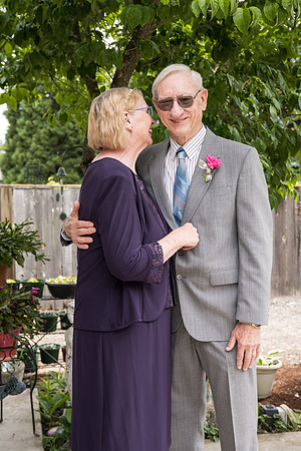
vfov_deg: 39.6
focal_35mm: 50
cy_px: 226
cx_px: 150
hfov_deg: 27.0
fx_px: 627
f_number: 5
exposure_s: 1/500
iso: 400
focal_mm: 50
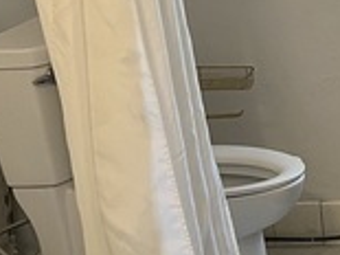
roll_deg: +3.5
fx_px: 1099
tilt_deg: -19.3
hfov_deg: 16.3
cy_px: 192
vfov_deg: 13.2
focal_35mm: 112
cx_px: 480
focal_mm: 5.7
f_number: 1.5
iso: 160
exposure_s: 1/60
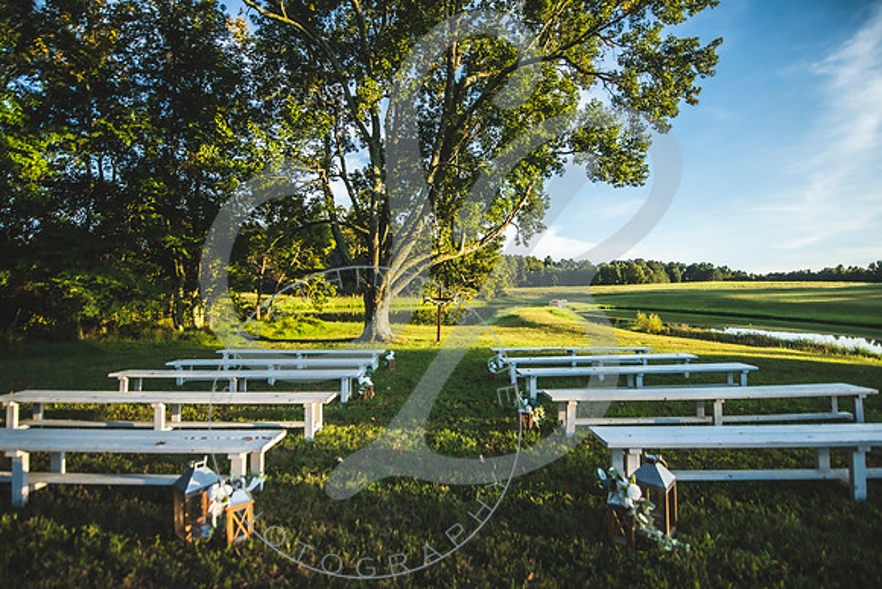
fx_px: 352
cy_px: 294
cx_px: 441
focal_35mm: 14
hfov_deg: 102.8
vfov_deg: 79.7
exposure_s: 1/640
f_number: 2.8
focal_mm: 14
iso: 100
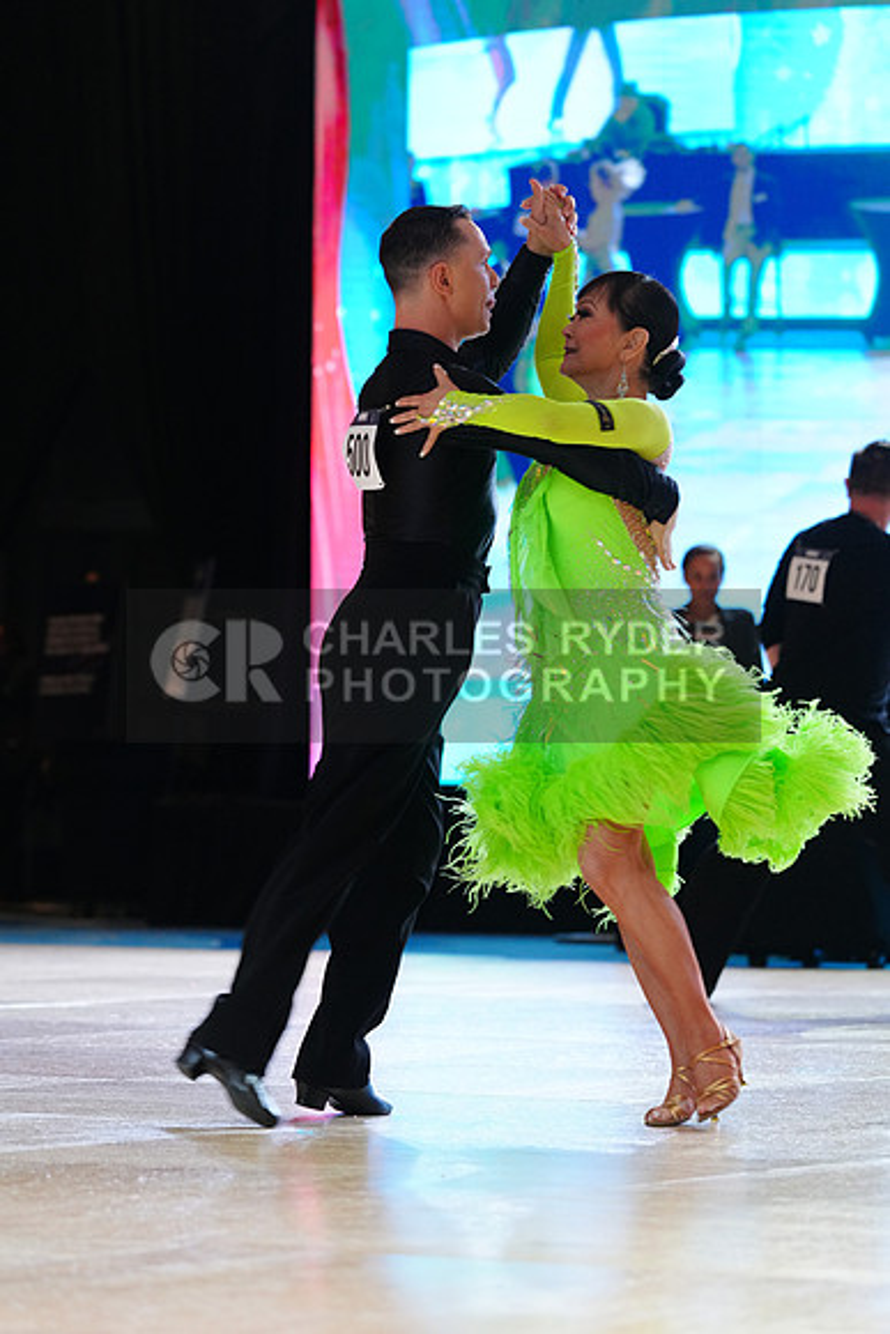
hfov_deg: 9.7
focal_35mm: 141
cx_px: 445
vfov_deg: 14.5
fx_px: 5225
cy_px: 667
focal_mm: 141
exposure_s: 1/250
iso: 2500
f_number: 4
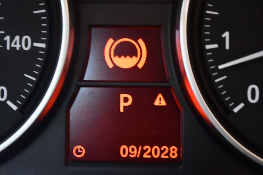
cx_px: 132
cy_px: 88
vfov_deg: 16.6
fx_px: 599
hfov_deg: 24.8
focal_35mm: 82
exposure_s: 1/60
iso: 10000
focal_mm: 55
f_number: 5.6
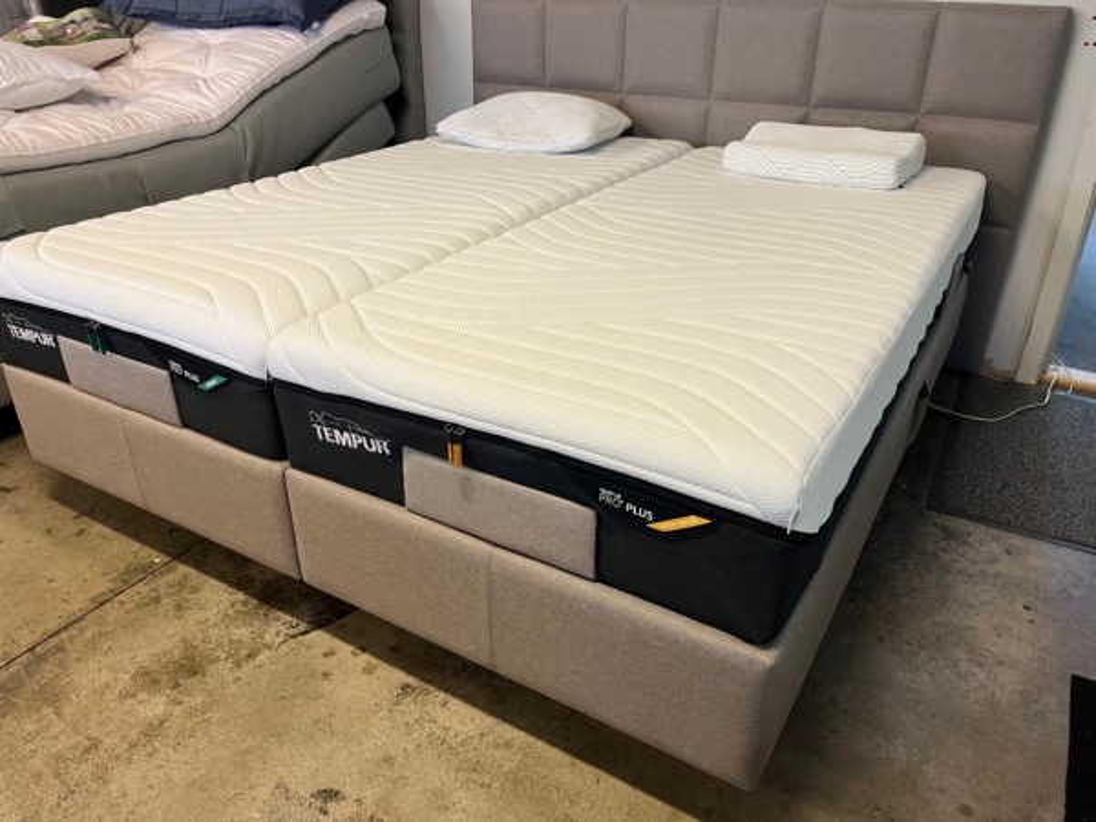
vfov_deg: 53.1
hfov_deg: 67.3
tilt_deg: -28.8
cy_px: 411
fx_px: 823
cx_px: 548
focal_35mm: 26
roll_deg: -0.2
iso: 64
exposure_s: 1/50
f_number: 1.6
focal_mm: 5.1
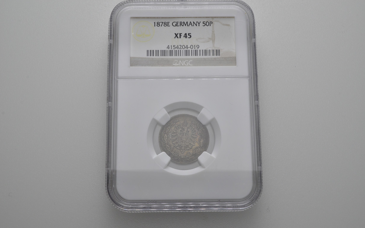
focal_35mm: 49
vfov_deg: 26.3
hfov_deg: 41.1
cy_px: 114
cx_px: 183
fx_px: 487
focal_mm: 32
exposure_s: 1/200
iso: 400
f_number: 14
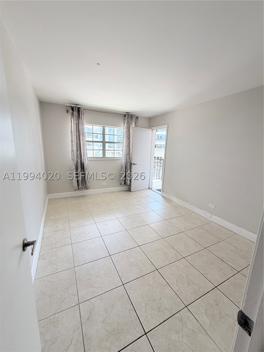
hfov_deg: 85.7
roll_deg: -2.2
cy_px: 176
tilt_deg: -10.7
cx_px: 132
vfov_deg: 102.1
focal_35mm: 14
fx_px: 142
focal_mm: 2.22
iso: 80
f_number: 2.2
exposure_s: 1/121
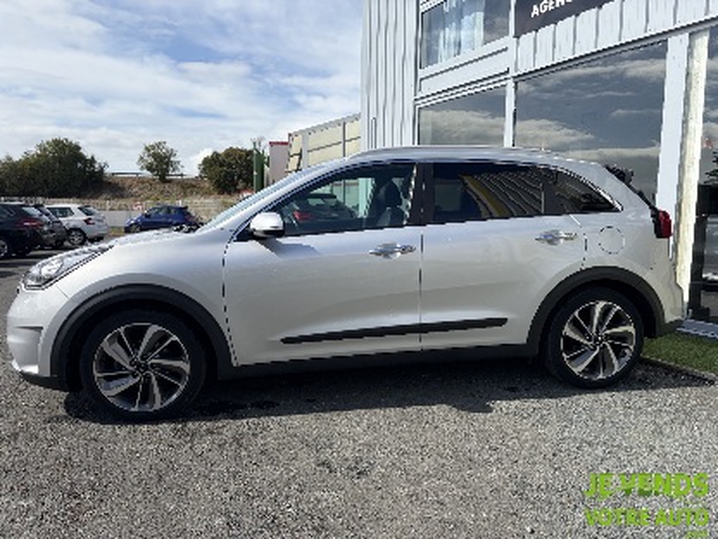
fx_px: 539
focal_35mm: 26
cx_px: 359
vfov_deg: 53.1
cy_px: 270
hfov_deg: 67.3
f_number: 1.6
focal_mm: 5.96
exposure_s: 1/4950
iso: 64
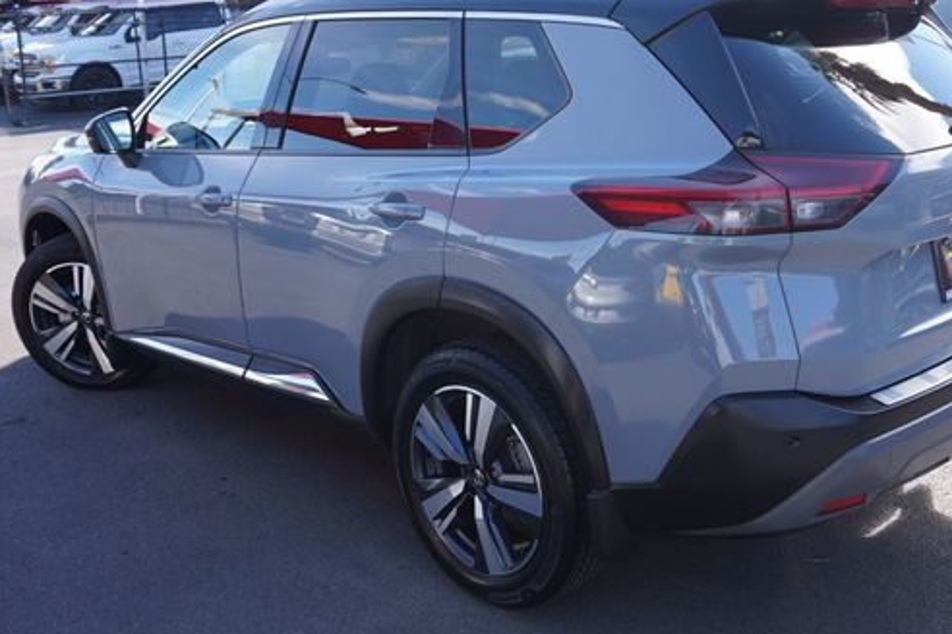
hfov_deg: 49.4
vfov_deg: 34.2
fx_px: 1031
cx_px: 536
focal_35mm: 39
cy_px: 286
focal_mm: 20
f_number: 5.6
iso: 100
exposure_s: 1/80
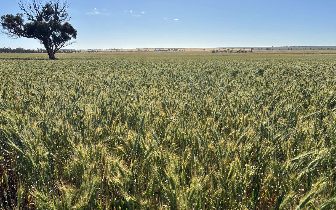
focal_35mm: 28
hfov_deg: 66.5
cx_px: 166
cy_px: 112
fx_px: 256
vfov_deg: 44.5
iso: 50
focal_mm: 5.96
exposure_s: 1/4255
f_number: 1.6
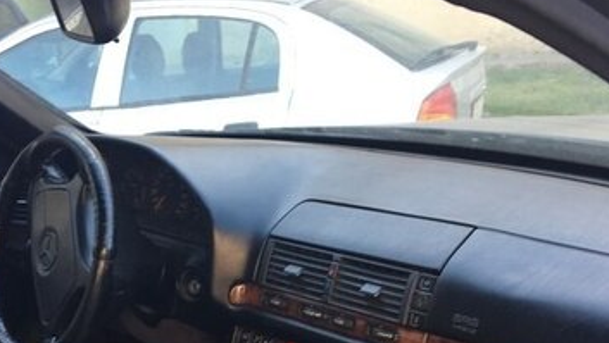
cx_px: 274
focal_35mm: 59
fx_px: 953
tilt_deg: -24.7
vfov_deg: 19.6
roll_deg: +2.9
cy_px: 371
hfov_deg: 35.4
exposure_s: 1/50
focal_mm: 4.15
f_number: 2.2
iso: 32
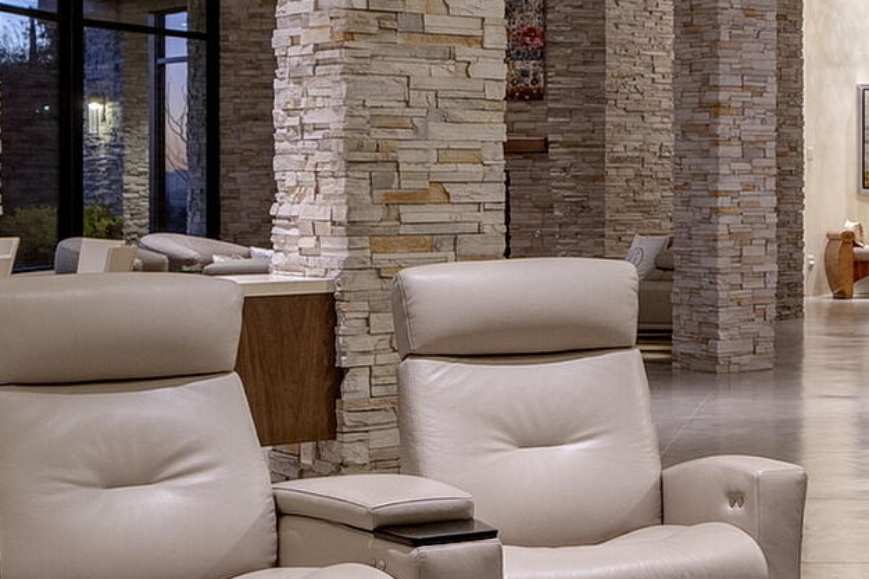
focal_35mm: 76
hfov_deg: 25.3
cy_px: 178
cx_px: 872
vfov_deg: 17.9
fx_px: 1834
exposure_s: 1/2
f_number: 5.6
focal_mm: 17
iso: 200
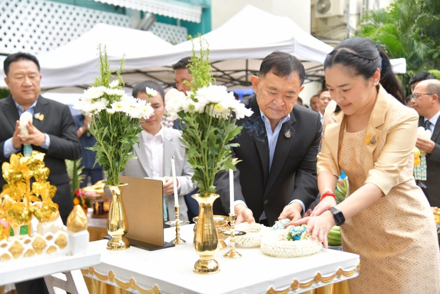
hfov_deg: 41.1
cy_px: 147
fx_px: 587
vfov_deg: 28.1
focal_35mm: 48
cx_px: 220
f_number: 4
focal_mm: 48
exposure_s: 1/250
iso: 80
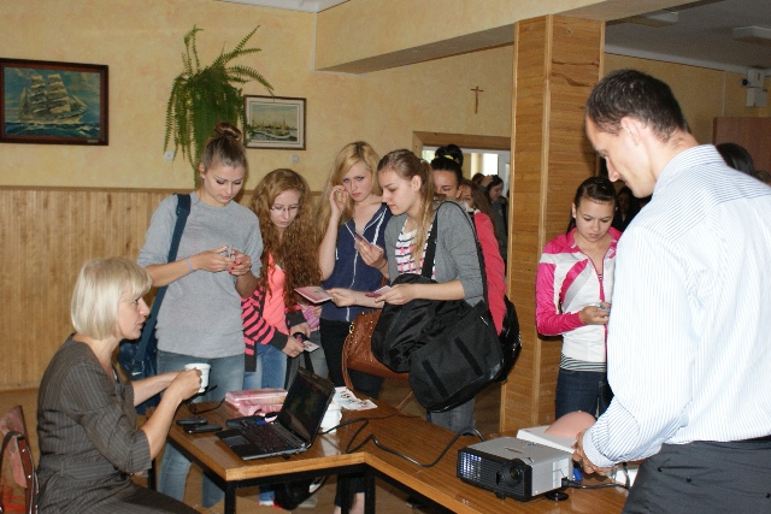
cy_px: 257
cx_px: 386
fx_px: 964
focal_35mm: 45
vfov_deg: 29.9
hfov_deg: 43.6
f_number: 5
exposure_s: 1/60
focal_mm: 30
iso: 400
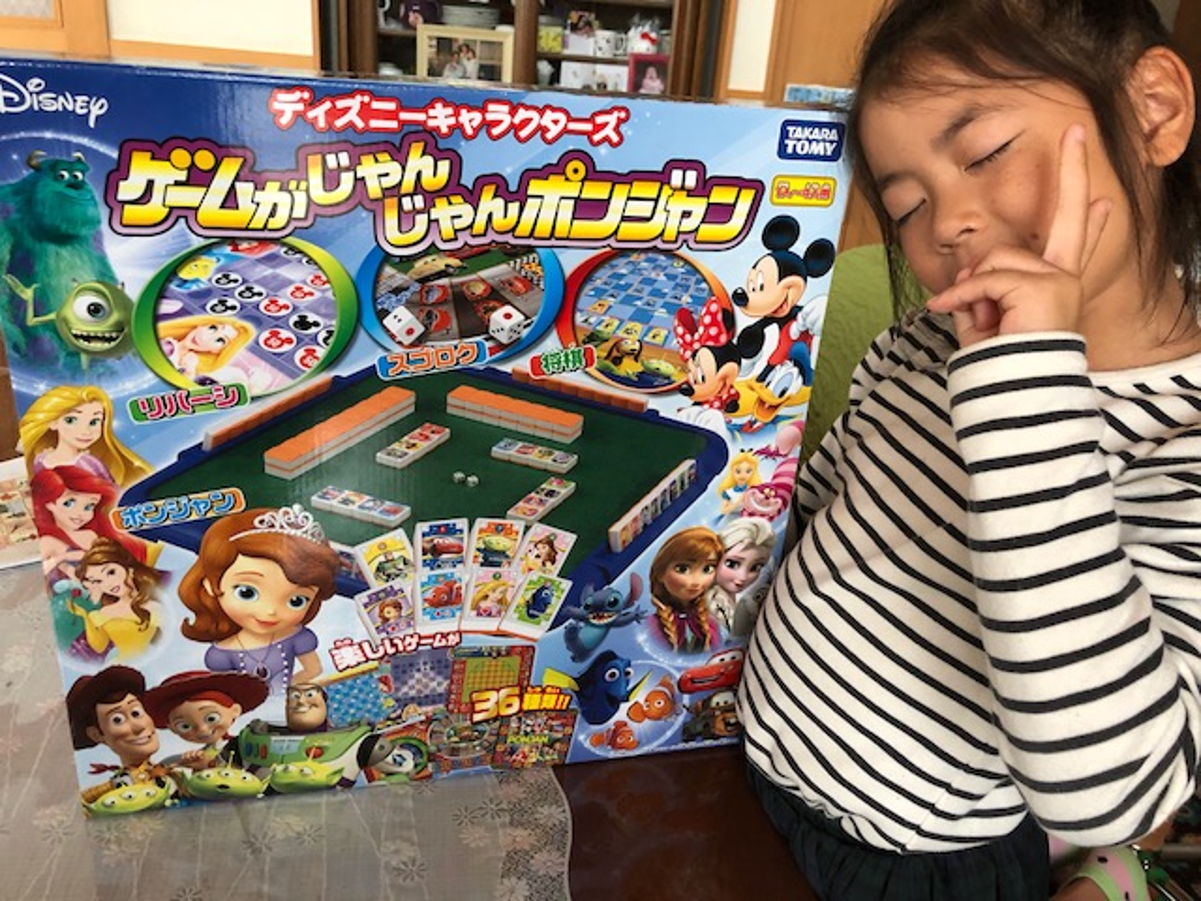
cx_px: 600
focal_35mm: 29
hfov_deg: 61.7
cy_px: 450
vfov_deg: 48.2
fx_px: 1006
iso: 80
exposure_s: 1/15
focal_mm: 3.99
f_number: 1.8
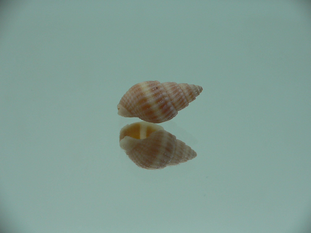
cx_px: 156
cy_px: 116
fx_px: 314
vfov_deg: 40.7
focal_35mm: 35
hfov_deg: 52.6
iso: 80
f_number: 2.8
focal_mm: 4.6
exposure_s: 1/80
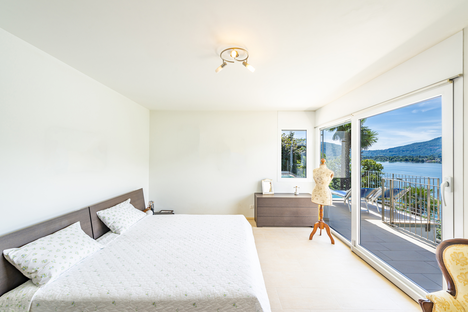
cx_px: 234
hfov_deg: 104.3
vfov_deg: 81.2
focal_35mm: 14
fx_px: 182
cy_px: 156
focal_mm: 14
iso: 100
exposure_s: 1/13
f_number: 9
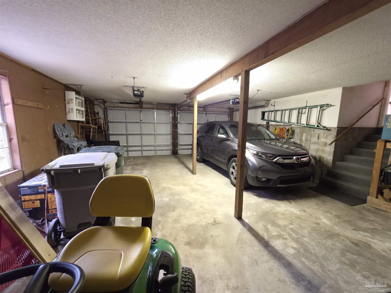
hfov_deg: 106.2
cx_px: 196
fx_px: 147
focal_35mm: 13
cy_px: 146
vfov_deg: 89.9
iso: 250
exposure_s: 1/8
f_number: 1.9
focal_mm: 2.2
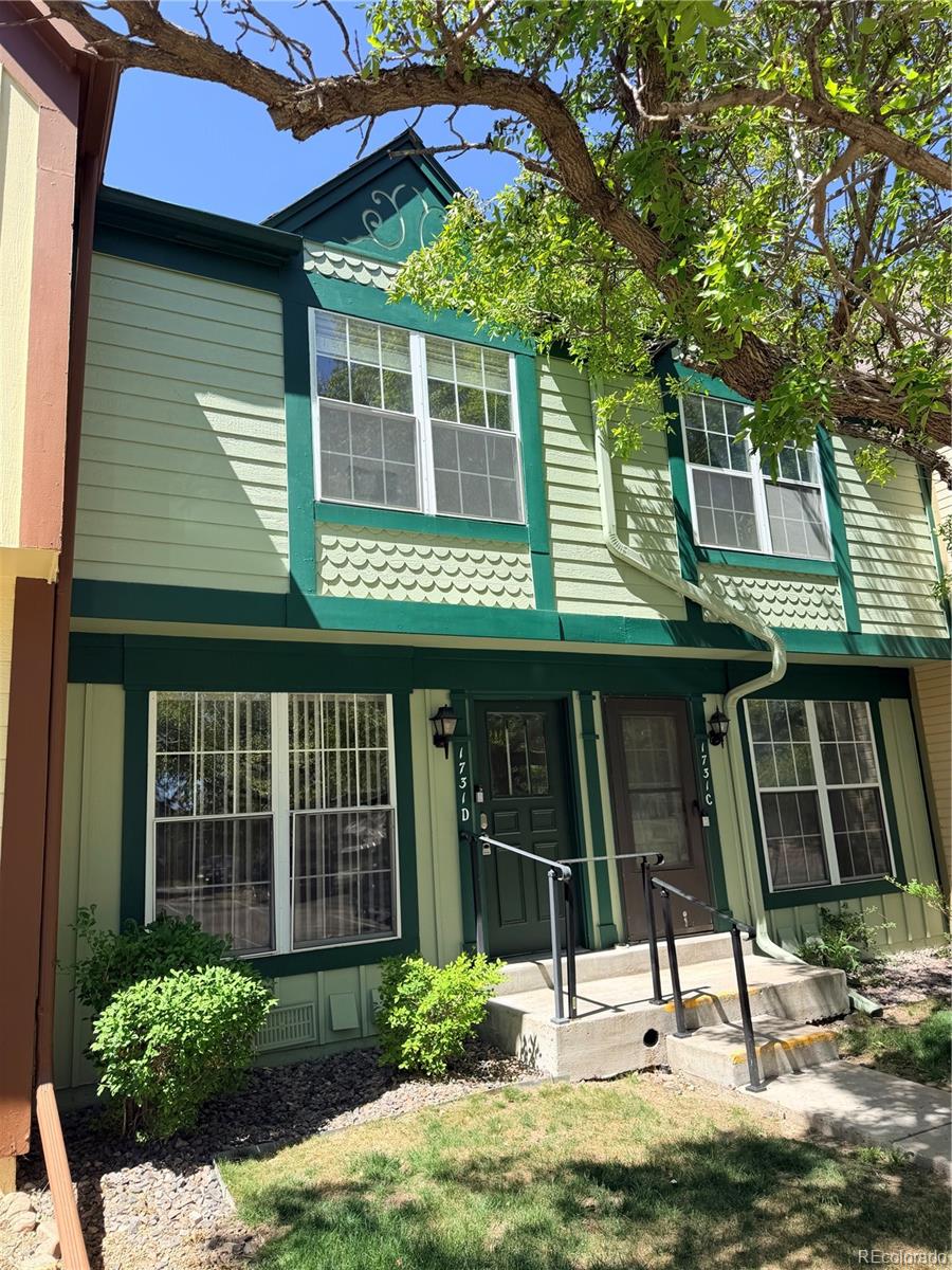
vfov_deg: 71.6
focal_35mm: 24
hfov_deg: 56.8
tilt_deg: +12.8
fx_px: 880
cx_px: 476
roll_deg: +2.9
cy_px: 635
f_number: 1.78
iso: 80
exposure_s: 1/1618
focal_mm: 6.76
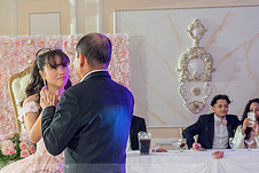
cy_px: 220
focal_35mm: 95
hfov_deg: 21.2
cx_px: 59
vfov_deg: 13.9
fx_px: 684
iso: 400
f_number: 2.8
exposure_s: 1/100
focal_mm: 32
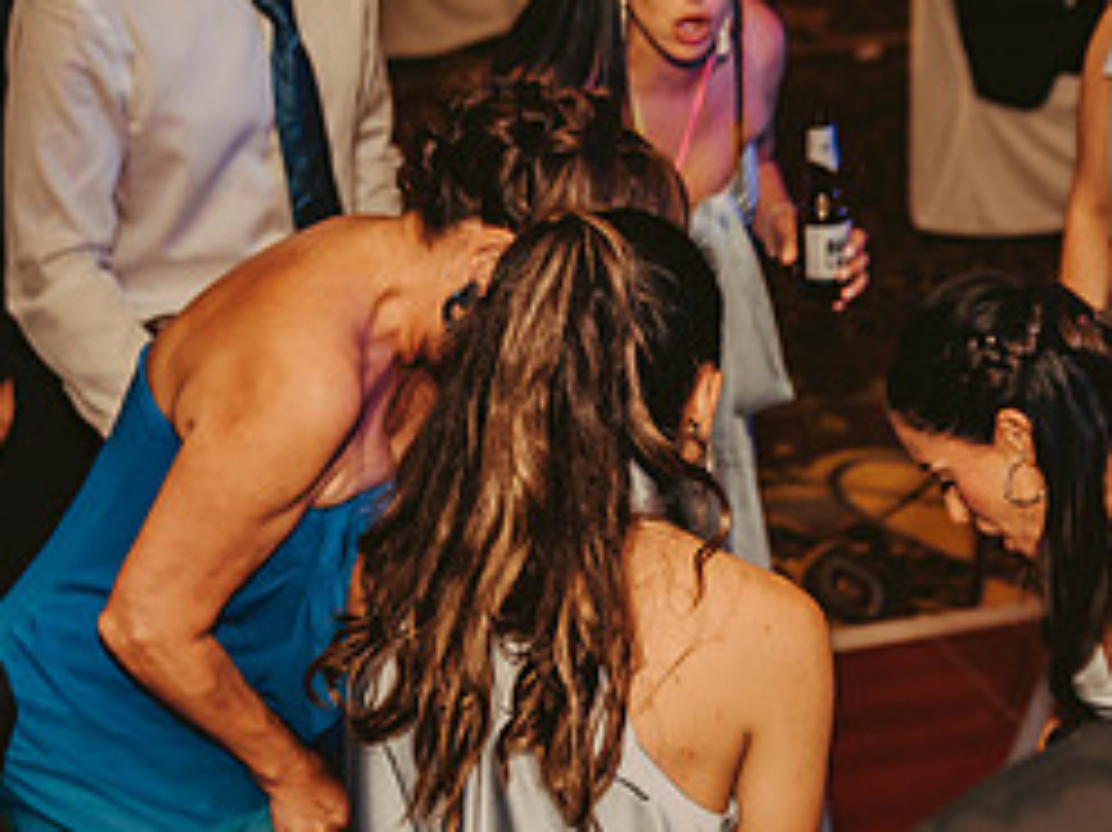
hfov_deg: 20.4
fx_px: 3050
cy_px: 560
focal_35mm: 95
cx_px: 914
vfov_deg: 15.5
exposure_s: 1/60
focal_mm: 42
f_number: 2.8
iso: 500
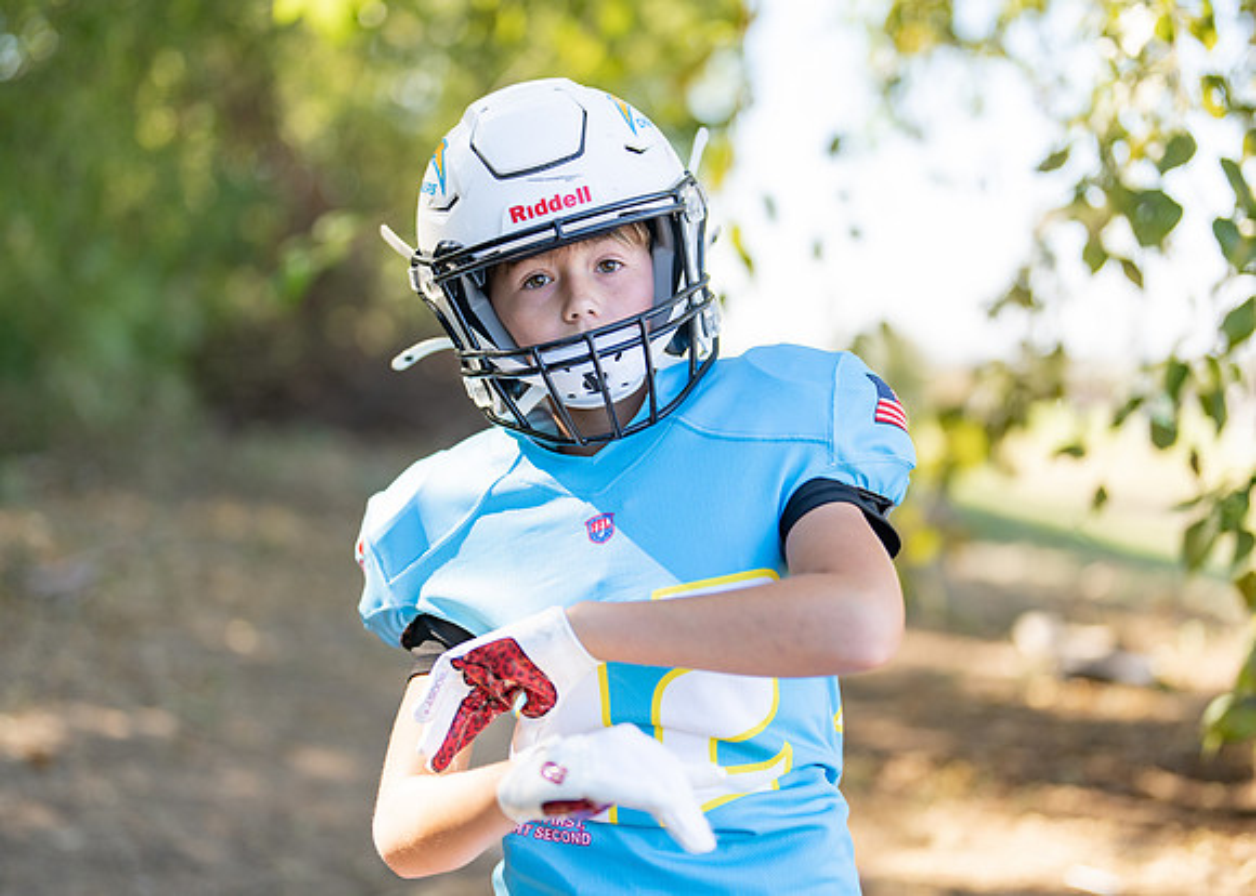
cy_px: 447
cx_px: 639
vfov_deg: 25.4
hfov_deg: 35.0
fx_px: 1991
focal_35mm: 56
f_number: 1.2
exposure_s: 1/1600
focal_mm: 50
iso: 100
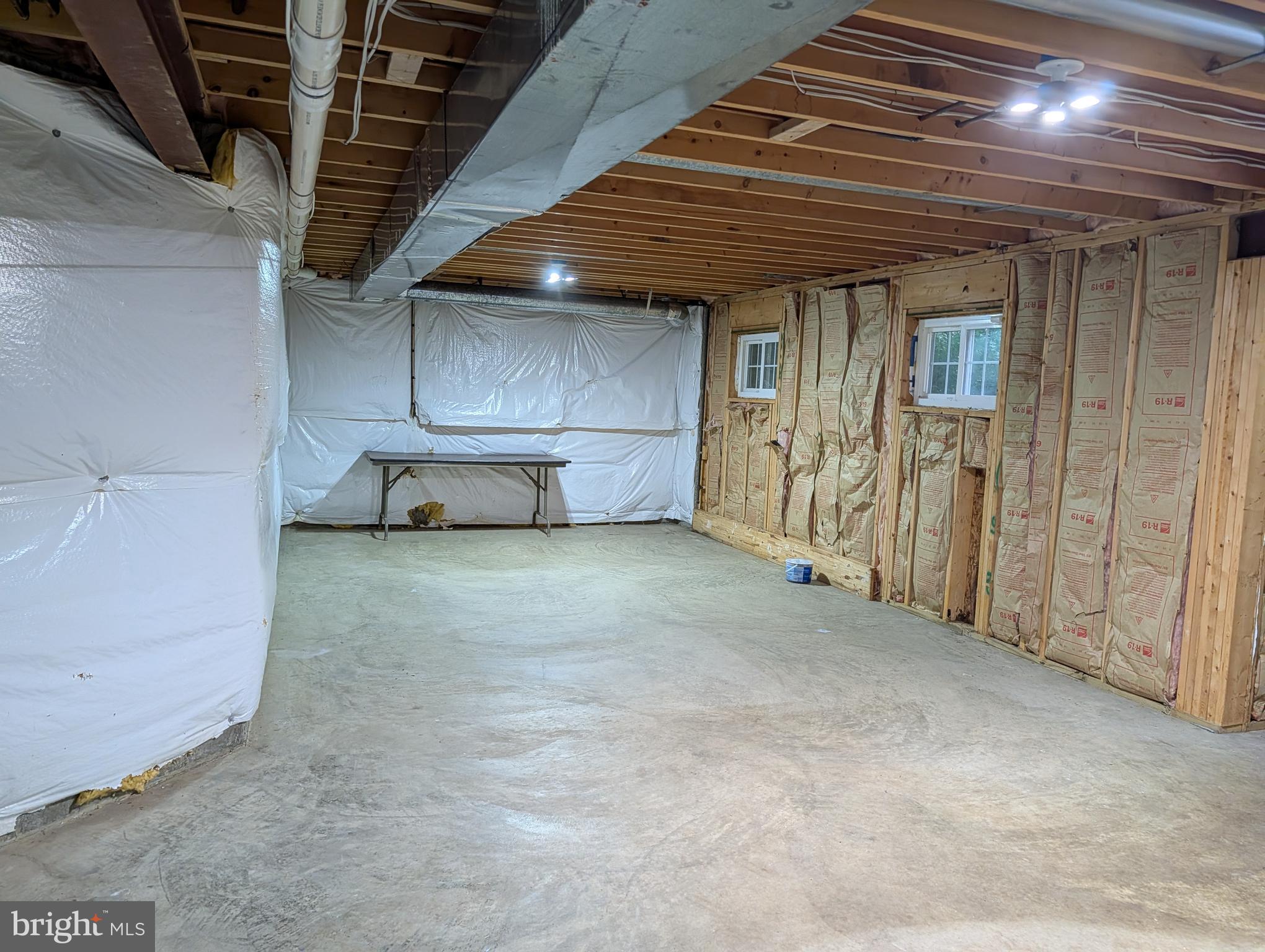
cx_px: 632
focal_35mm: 24
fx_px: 878
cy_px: 476
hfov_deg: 71.5
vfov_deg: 56.9
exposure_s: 1/120
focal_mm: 6.9
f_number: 1.68
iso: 72
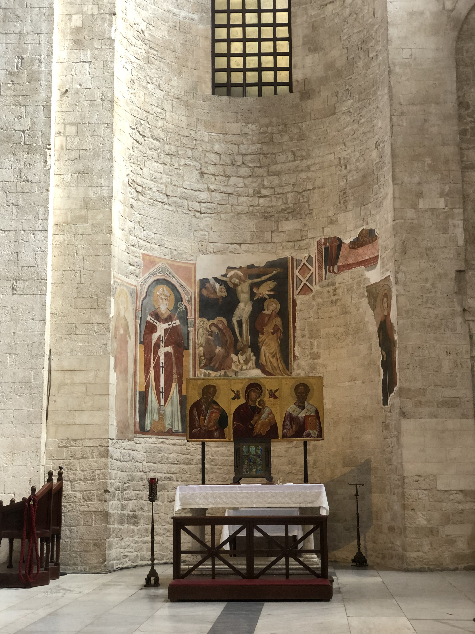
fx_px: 951
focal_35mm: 52
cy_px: 317
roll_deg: +0.9
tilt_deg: +10.4
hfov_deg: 28.0
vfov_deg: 36.8
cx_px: 238
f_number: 2.4
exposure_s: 1/33
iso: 100
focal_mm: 6
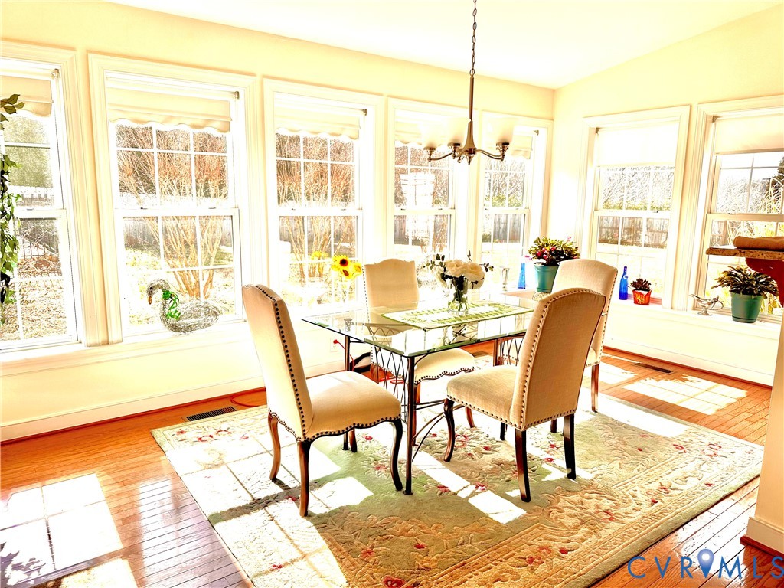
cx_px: 392
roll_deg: -1.3
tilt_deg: -10.7
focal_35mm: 24
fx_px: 544
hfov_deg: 71.6
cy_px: 294
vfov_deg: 56.8
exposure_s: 1/829
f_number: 1.78
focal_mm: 6.86
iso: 80
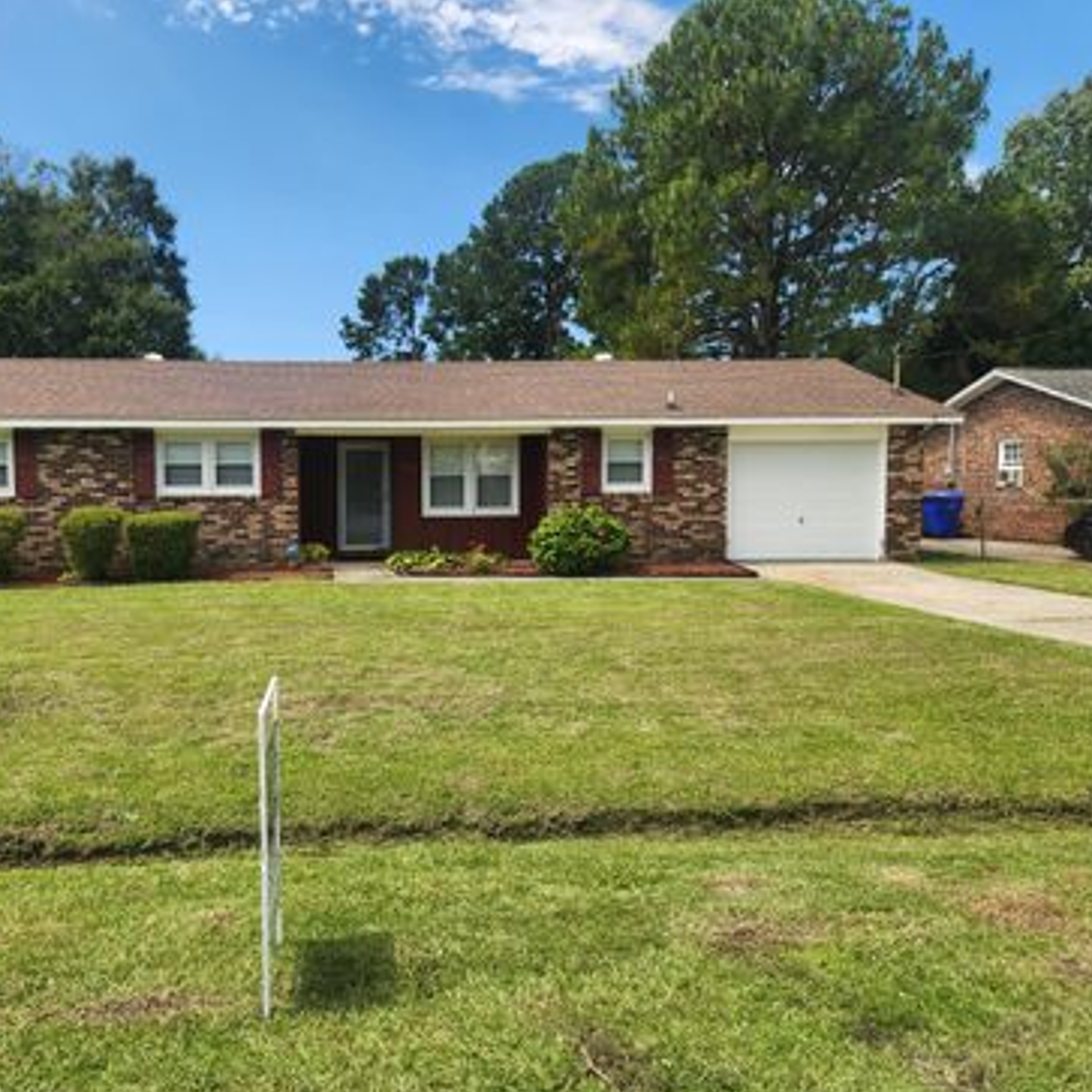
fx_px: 999
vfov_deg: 57.3
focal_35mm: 28
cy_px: 561
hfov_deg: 56.2
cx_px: 376
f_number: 1.8
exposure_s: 1/1192
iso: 20
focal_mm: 5.4
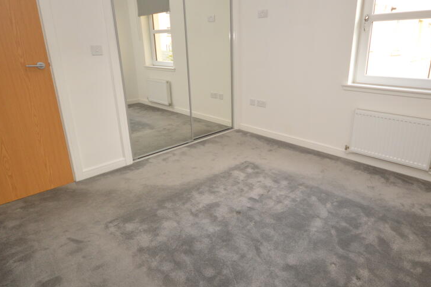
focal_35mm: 21
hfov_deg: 80.9
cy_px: 125
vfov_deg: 59.3
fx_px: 251
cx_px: 242
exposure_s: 1/60
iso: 560
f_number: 4
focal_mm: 10
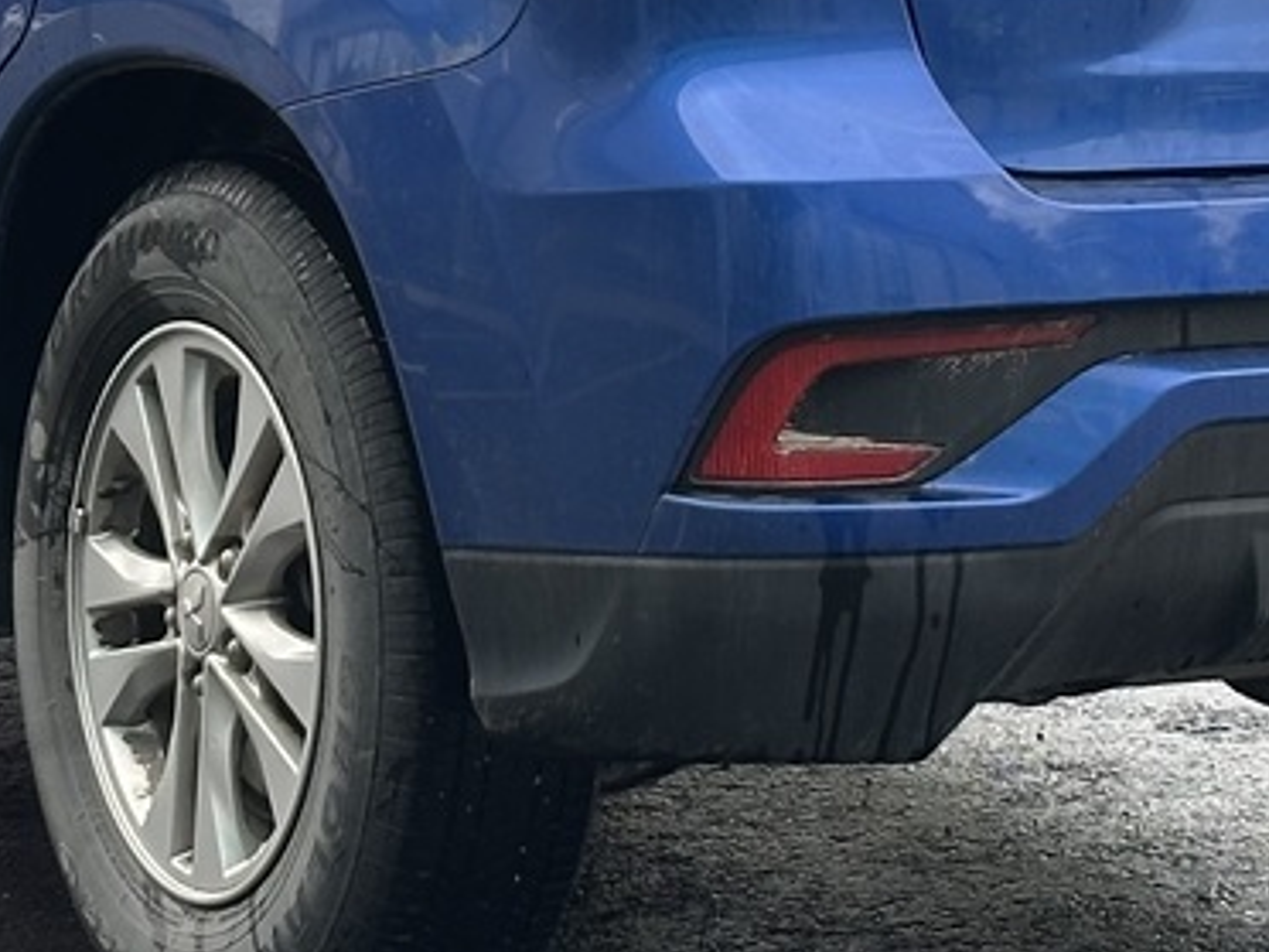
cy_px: -263
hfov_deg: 10.6
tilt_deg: -2.7
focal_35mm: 186
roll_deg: +0.7
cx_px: 675
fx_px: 6819
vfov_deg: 7.9
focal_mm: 6.86
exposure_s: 1/139
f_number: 1.78
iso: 80
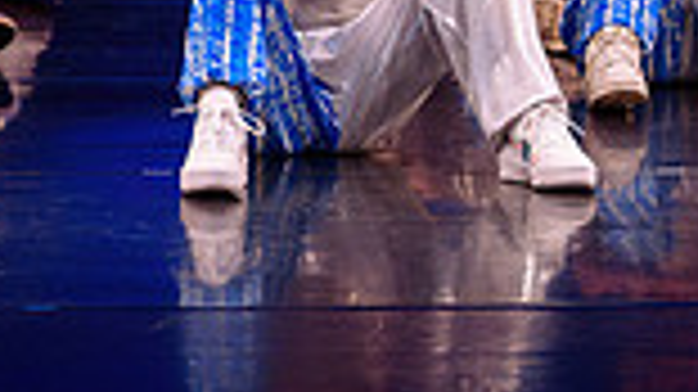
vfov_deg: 2.7
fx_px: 8306
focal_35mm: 449
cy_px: -482
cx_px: 79
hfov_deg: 4.8
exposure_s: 1/250
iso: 1600
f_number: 2.8
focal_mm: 98
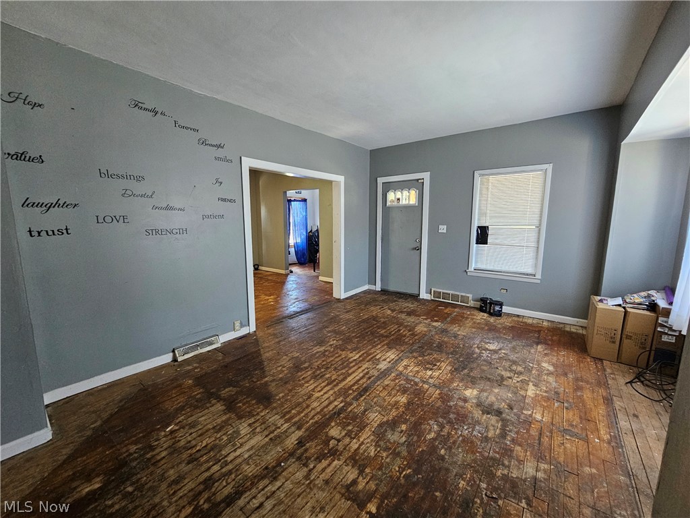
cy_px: 259
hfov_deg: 106.2
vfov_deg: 89.9
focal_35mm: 13
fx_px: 259
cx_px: 345
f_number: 2.2
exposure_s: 1/40
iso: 320
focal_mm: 2.2
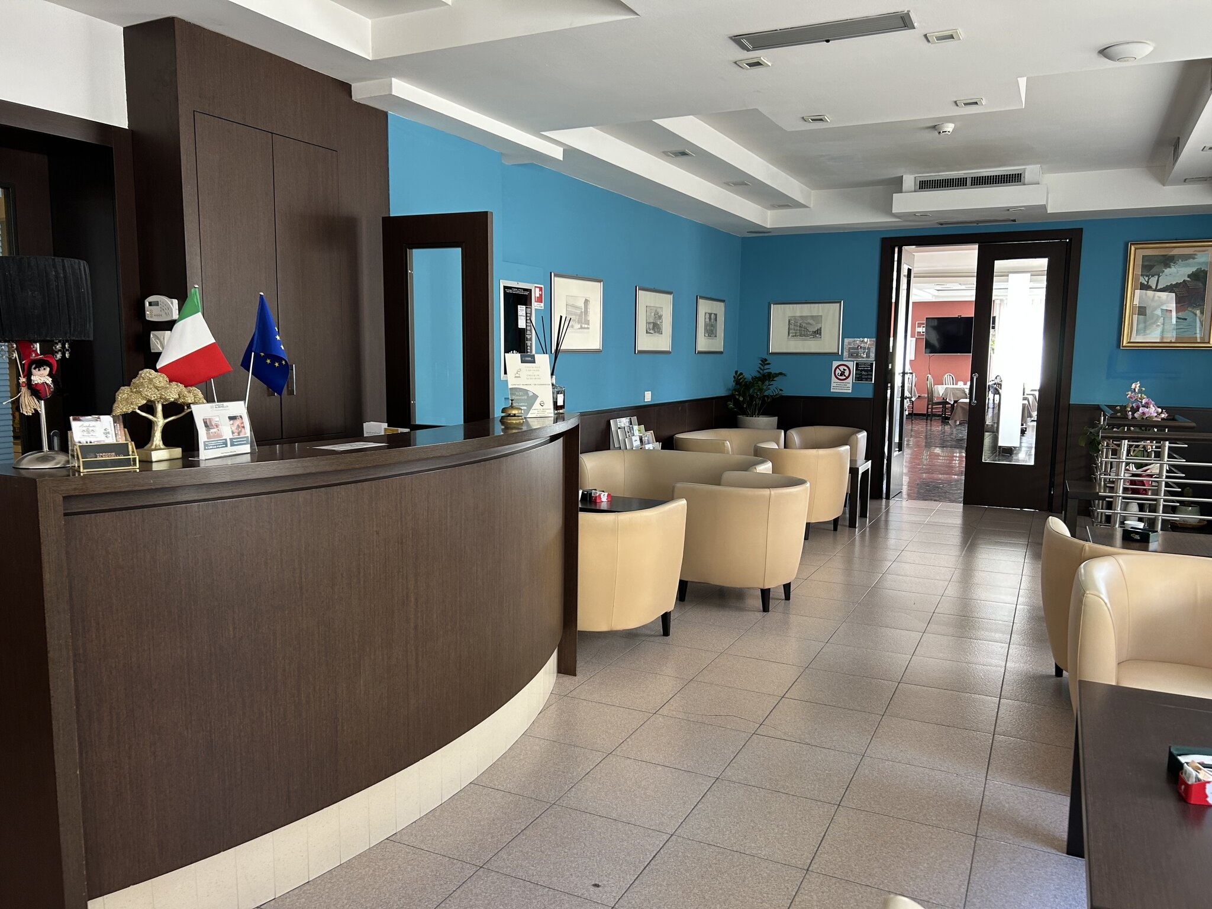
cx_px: 606
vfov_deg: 53.1
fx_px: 910
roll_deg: +0.0
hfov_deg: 67.3
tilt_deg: -6.6
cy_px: 454
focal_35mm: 26
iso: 80
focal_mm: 5.7
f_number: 1.5
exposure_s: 1/50
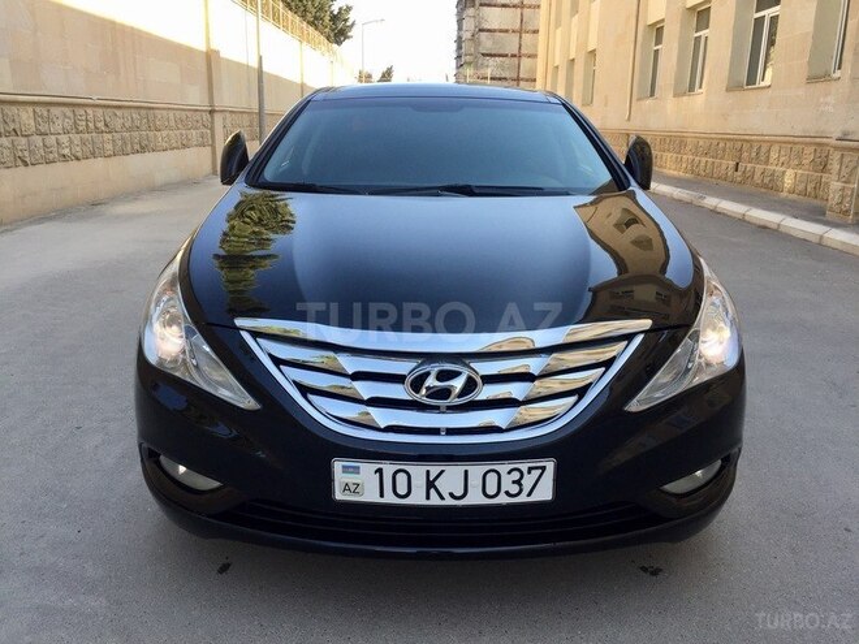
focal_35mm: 29
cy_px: 322
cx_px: 430
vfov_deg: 48.2
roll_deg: -1.5
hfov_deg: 61.7
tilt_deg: -14.6
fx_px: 720
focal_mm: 4.15
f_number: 2.2
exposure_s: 1/341
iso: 32
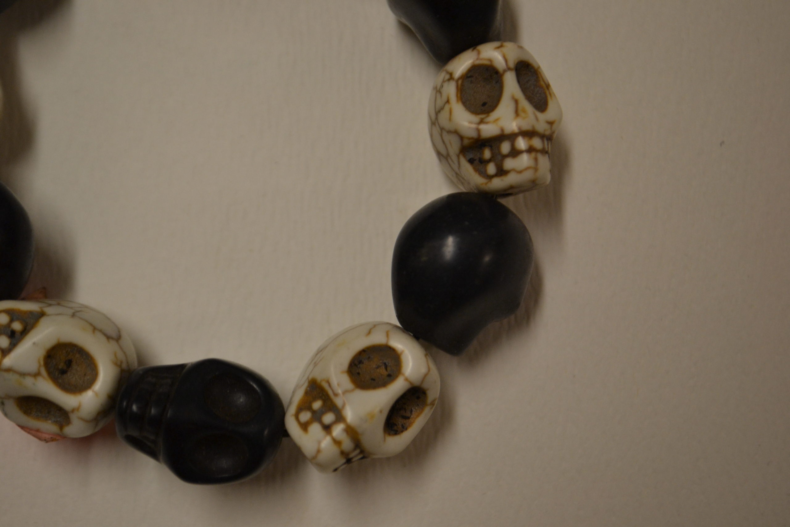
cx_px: 395
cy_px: 264
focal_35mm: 69
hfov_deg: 29.2
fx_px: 1514
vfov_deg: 19.7
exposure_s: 1/60
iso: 720
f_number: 5.3
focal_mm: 46
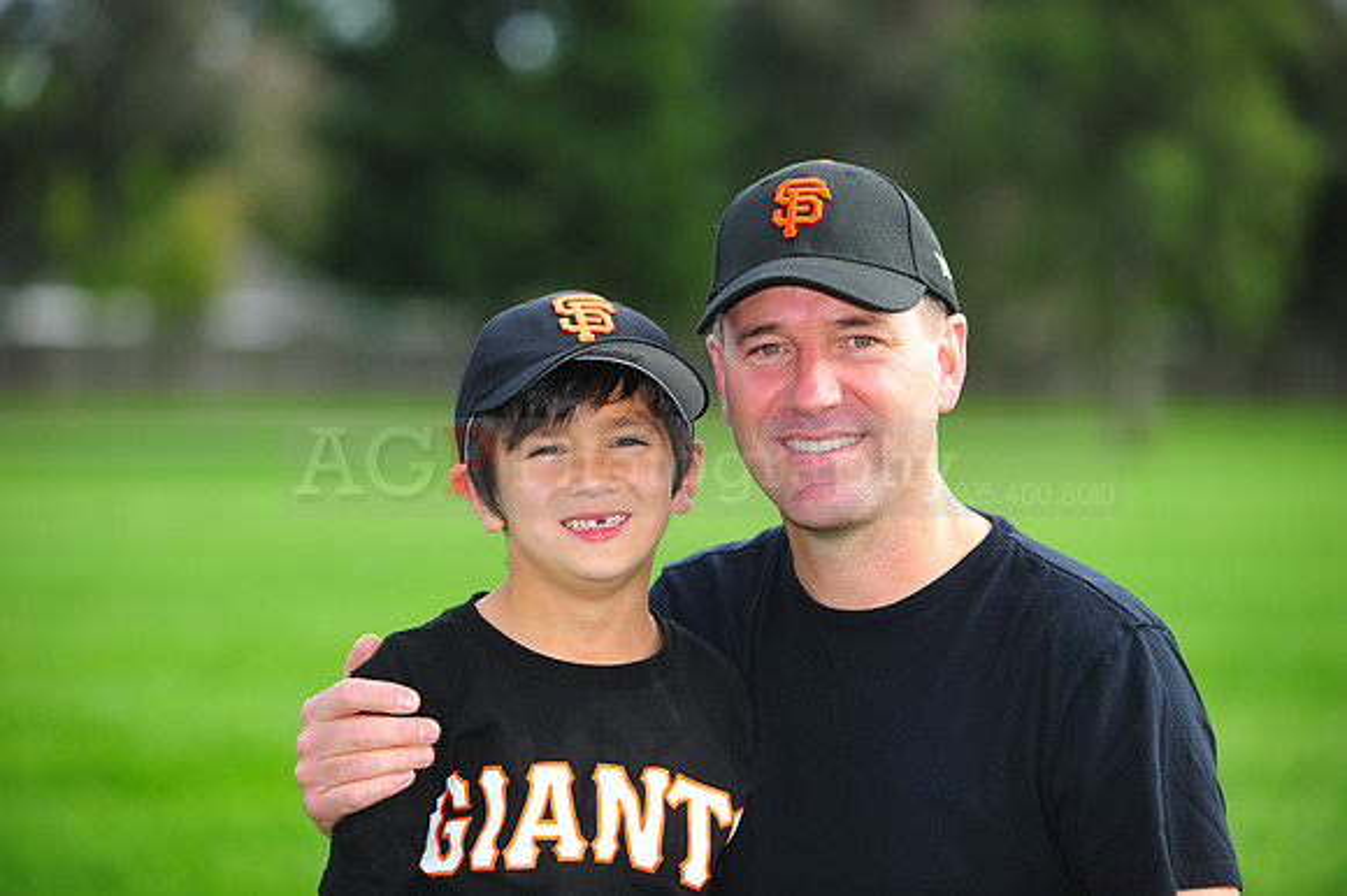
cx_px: 674
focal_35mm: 165
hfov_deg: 12.5
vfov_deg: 8.3
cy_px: 448
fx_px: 6170
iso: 400
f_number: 4
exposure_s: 1/1250
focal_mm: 165
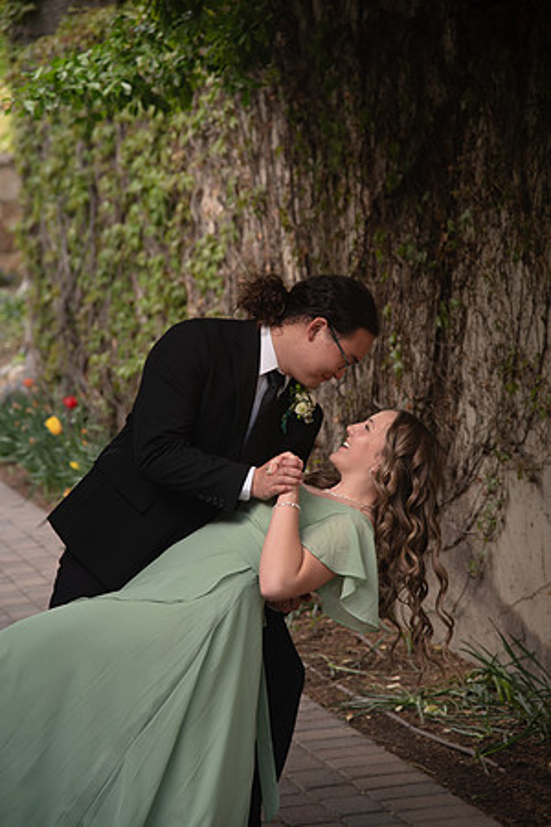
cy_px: 414
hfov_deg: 11.4
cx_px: 276
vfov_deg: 17.1
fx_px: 2755
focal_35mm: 120
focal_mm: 120
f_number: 5
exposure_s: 1/125
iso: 400
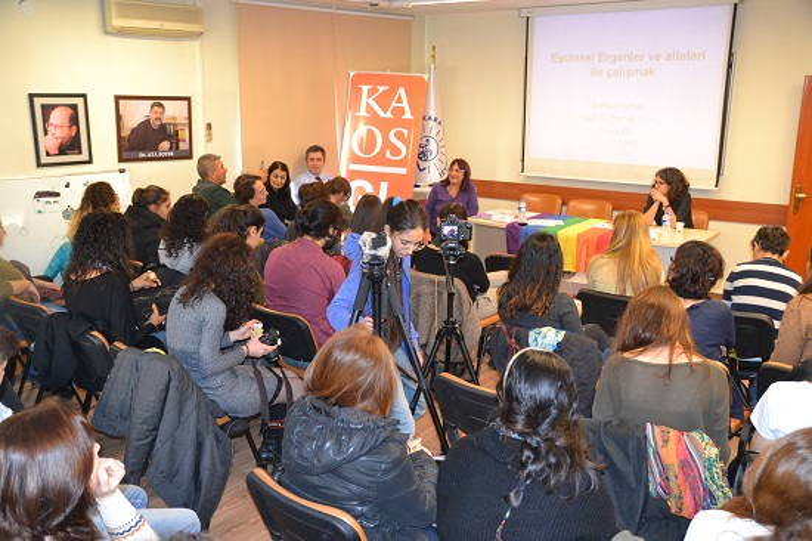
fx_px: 845
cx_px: 406
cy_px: 270
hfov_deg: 51.3
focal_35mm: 38
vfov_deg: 35.5
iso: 1250
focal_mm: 25
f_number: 3.8
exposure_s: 1/60
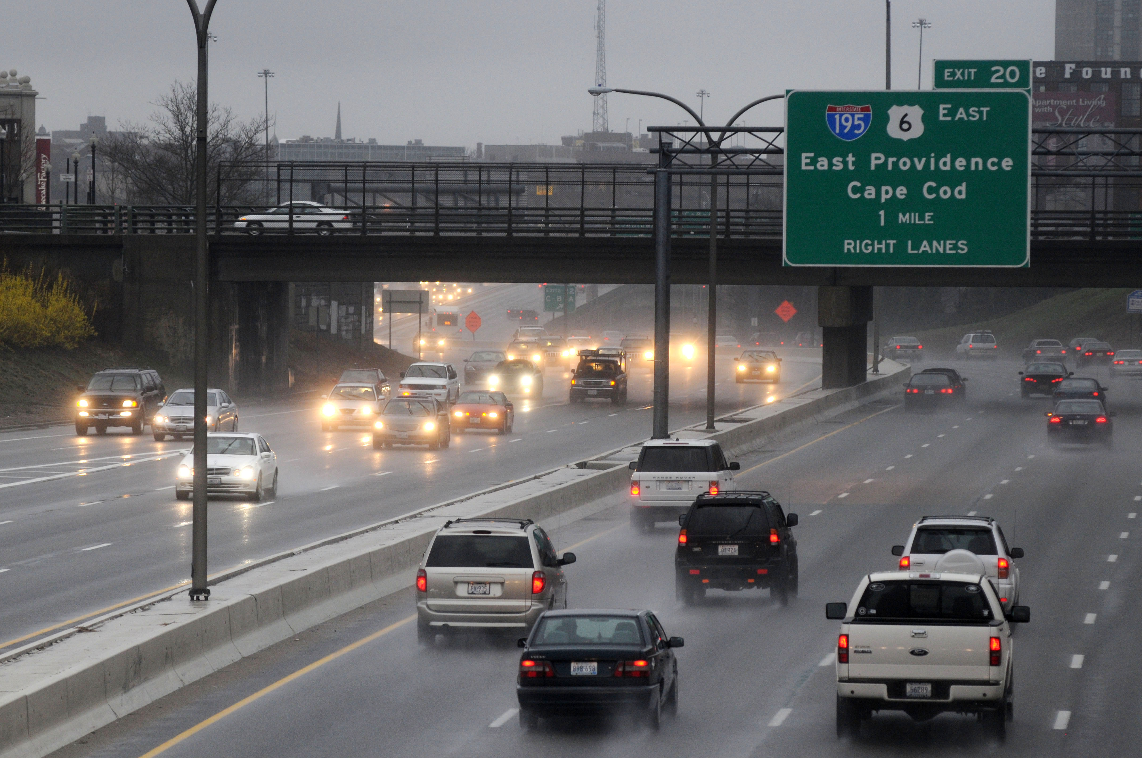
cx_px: 571
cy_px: 379
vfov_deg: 5.4
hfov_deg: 8.1
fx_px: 8079
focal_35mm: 255
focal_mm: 170
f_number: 5.6
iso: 500
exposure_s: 1/200
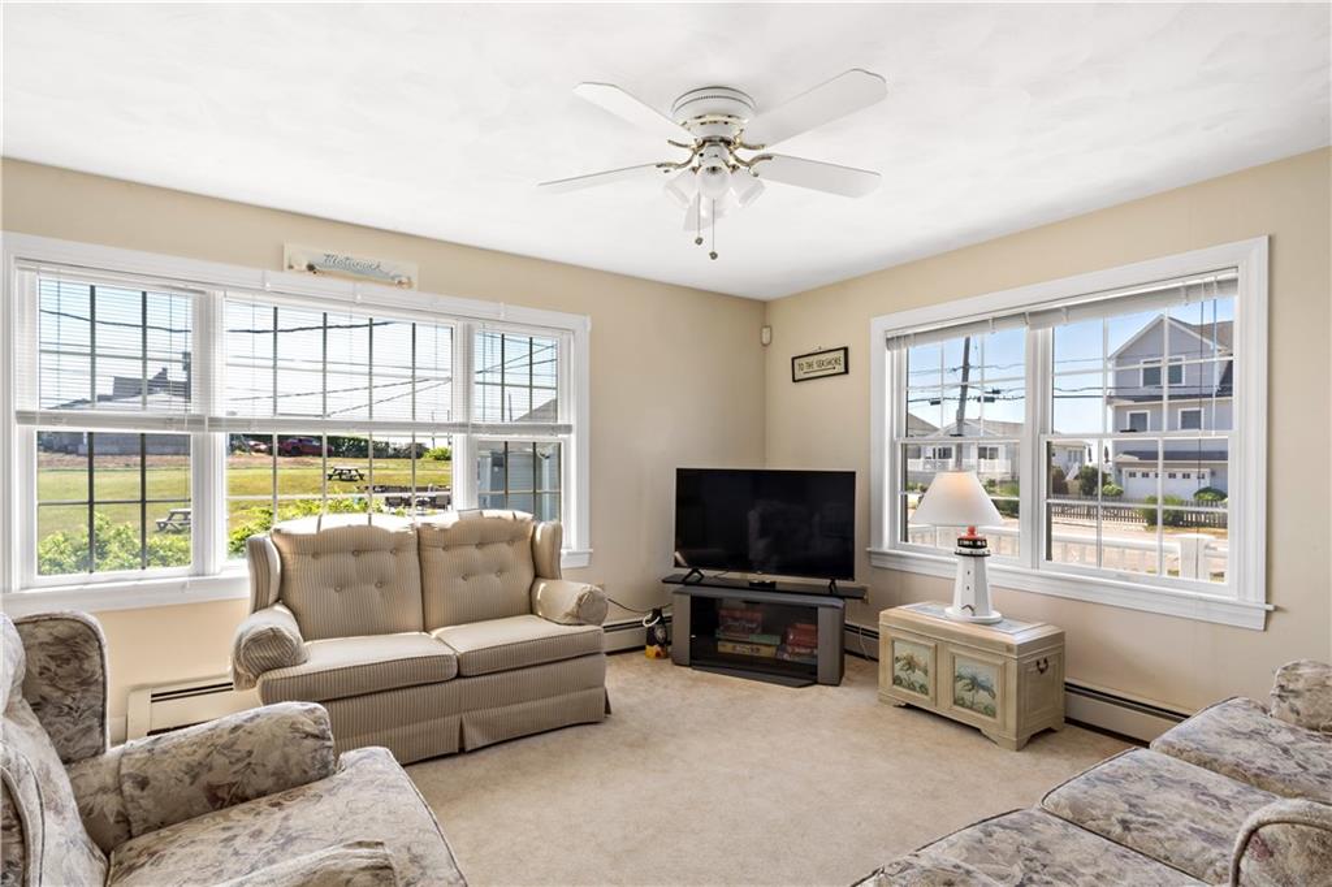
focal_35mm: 17
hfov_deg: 93.3
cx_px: 666
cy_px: 444
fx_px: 629
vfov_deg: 70.4
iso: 100
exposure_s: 1
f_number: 22
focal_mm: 17
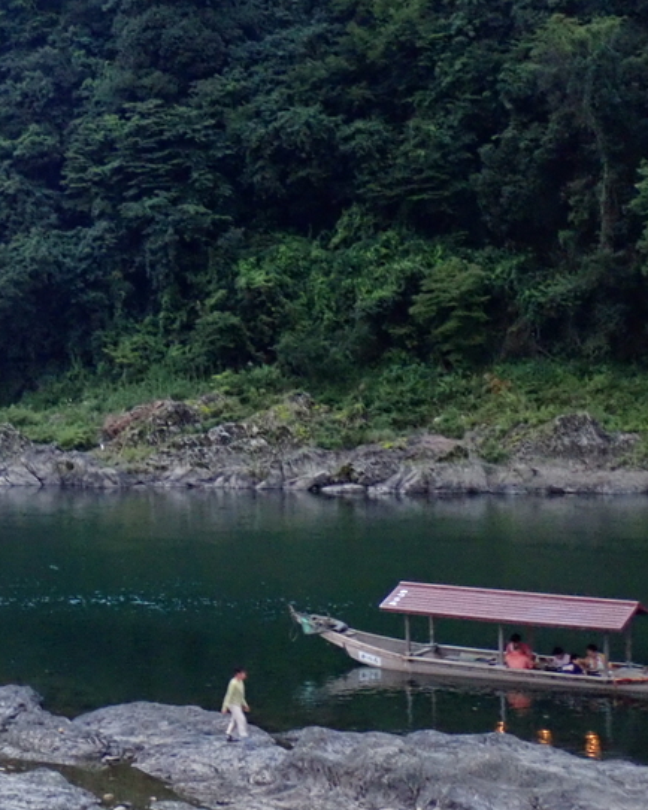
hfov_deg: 18.0
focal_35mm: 82
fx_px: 1967
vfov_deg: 23.1
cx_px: -85
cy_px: 234
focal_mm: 6.86
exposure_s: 1/13
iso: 800
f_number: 2.7
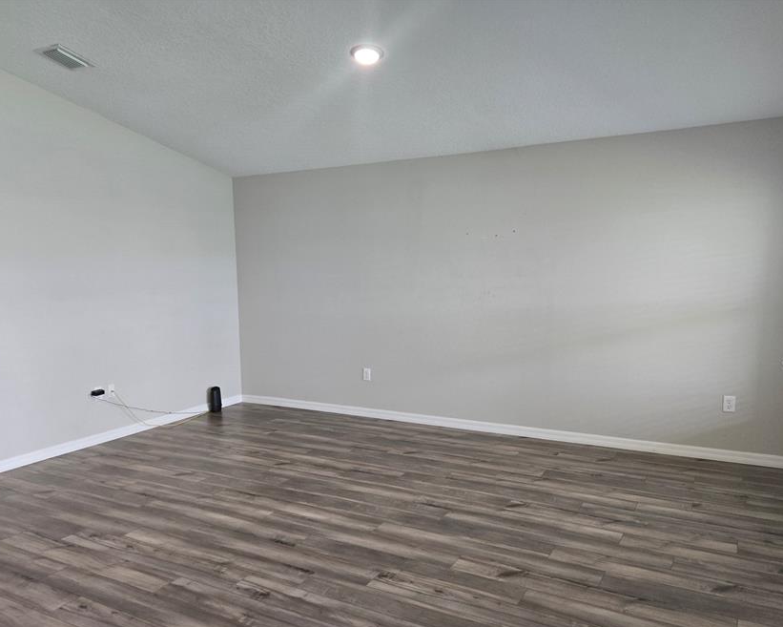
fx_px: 649
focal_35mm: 28
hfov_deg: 62.1
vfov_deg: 51.3
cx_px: 351
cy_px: 365
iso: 200
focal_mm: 5.4
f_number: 1.8
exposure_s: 1/120
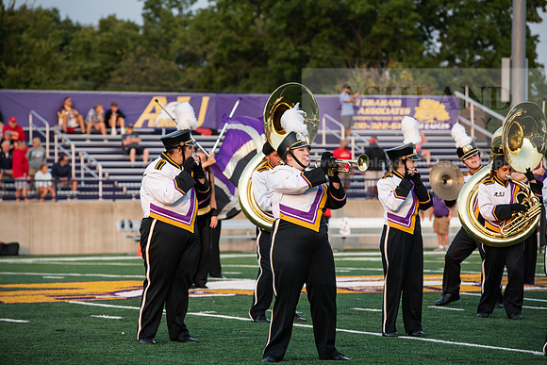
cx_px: 274
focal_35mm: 190
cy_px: 182
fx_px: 2887
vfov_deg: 7.2
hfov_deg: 10.8
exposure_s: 1/500
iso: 640
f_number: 6.3
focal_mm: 190
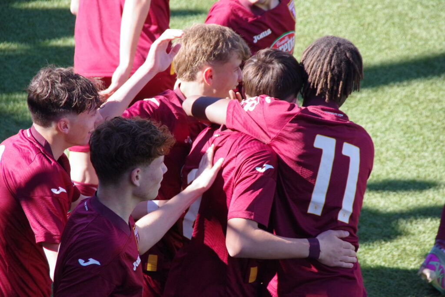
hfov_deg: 7.6
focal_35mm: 270
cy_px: 148
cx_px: 222
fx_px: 3338
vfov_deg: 5.1
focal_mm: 180
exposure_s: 1/1000
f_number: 9
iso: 3200
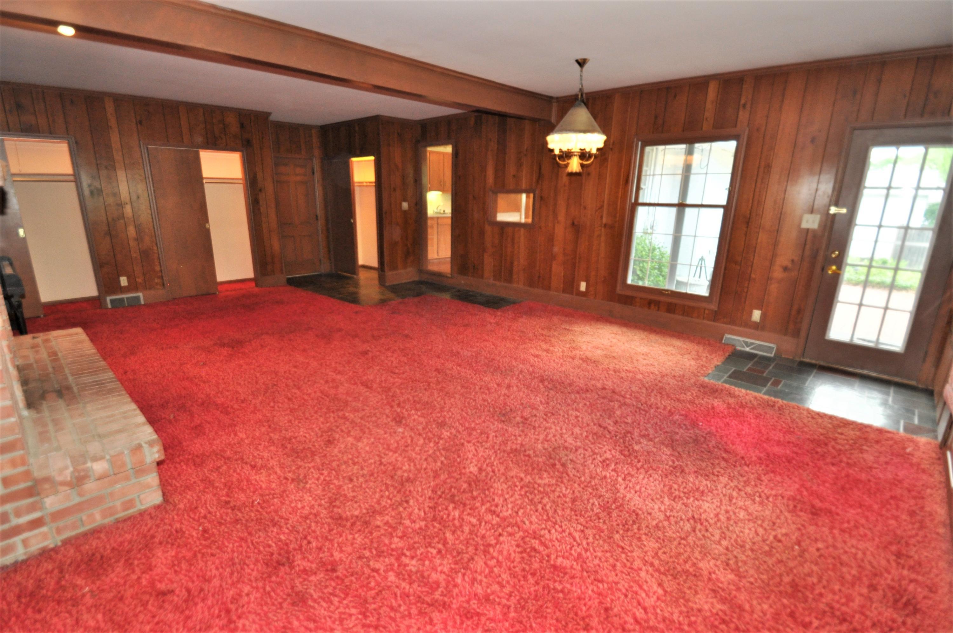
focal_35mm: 16
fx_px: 436
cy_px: 316
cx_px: 476
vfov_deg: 71.9
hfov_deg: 95.1
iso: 800
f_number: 4
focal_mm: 11
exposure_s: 1/60
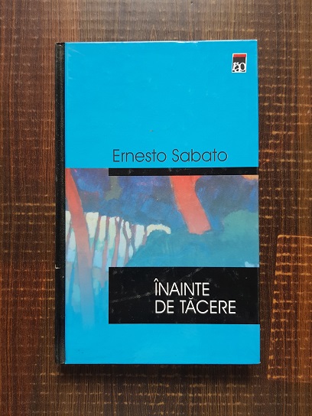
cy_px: 208
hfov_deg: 53.1
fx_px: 312
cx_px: 156
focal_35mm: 26
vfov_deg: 67.3
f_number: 1.7
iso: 200
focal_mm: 4.3
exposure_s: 1/13
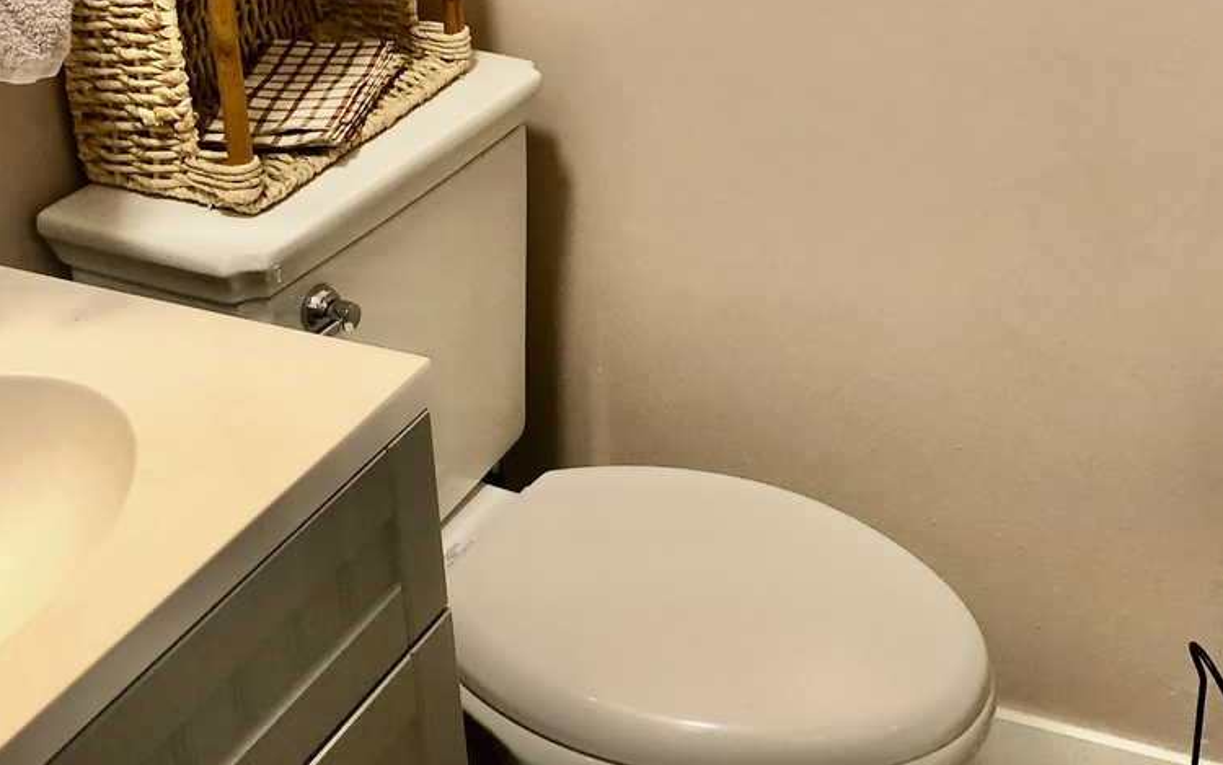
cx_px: 701
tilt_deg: -24.6
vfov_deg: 22.2
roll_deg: +1.6
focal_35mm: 57
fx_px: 1900
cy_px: 80
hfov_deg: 35.6
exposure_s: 1/20
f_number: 1.8
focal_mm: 3.99
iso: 40
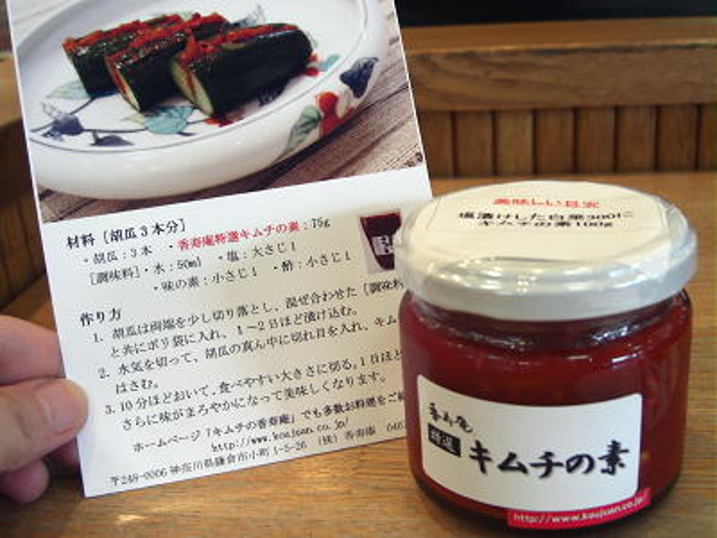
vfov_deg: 37.7
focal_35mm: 38
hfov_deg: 49.0
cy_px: 269
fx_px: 787
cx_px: 358
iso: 100
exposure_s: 1/40
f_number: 2.8
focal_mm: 7.9
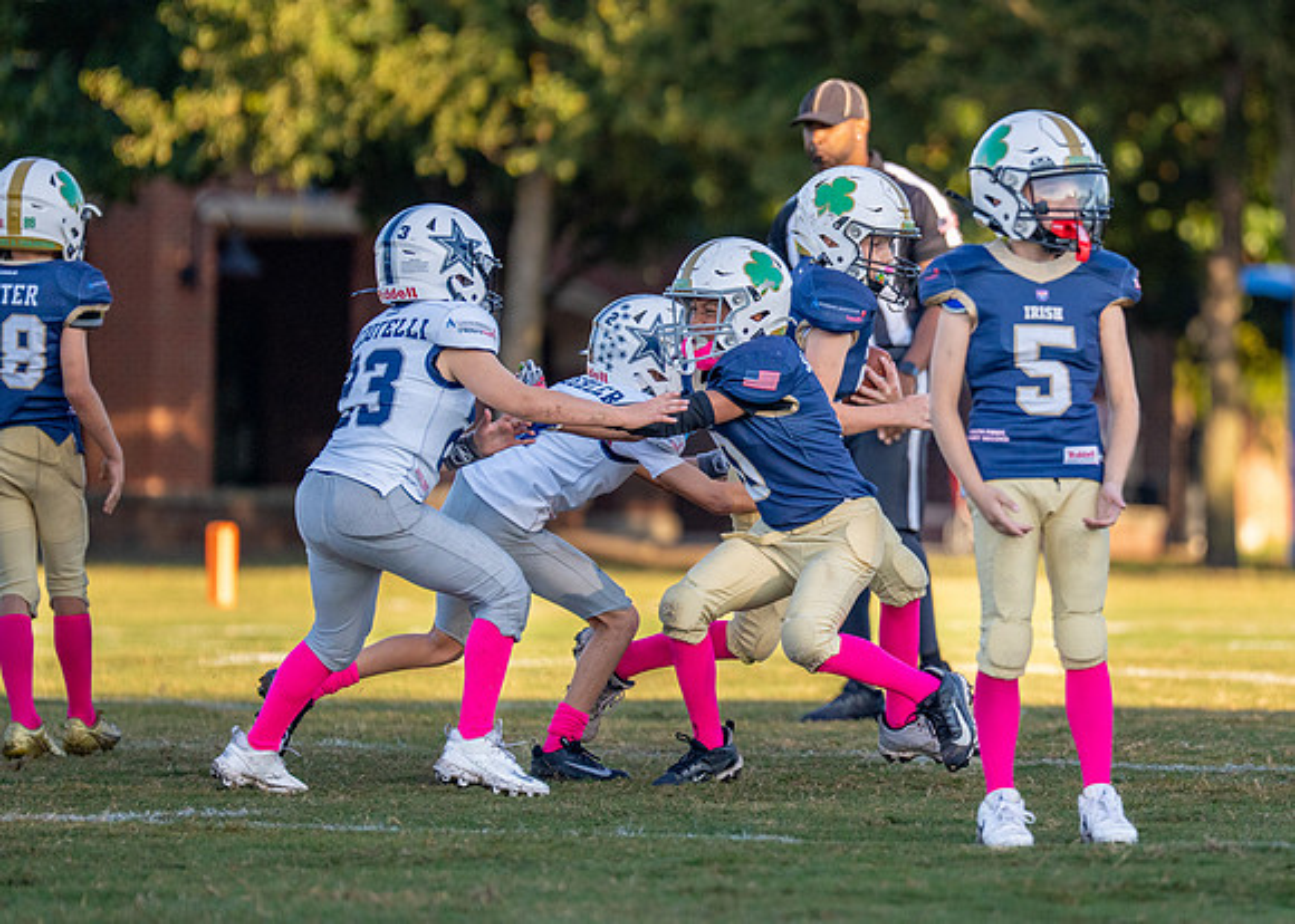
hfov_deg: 5.7
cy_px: 429
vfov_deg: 4.1
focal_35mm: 350
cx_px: 915
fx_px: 12888
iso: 400
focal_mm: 200
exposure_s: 1/2500
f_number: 2.8
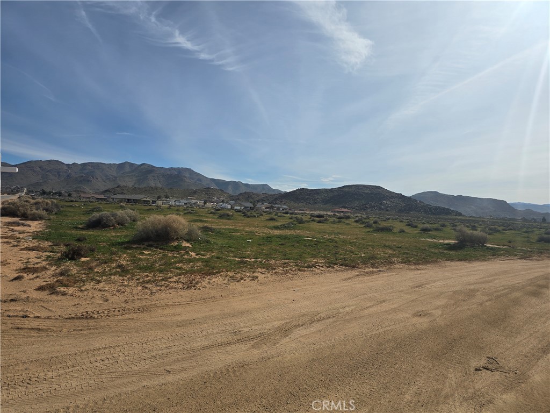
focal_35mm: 23
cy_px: 206
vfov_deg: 58.9
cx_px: 275
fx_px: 365
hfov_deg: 73.9
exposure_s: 1/1989
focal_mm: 6.3
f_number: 1.7
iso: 12
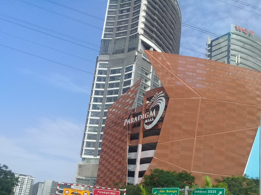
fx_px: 302
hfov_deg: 46.8
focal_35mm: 40
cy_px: 126
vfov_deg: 35.7
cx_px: 142
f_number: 2.2
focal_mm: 3.3
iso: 50
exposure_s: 1/799
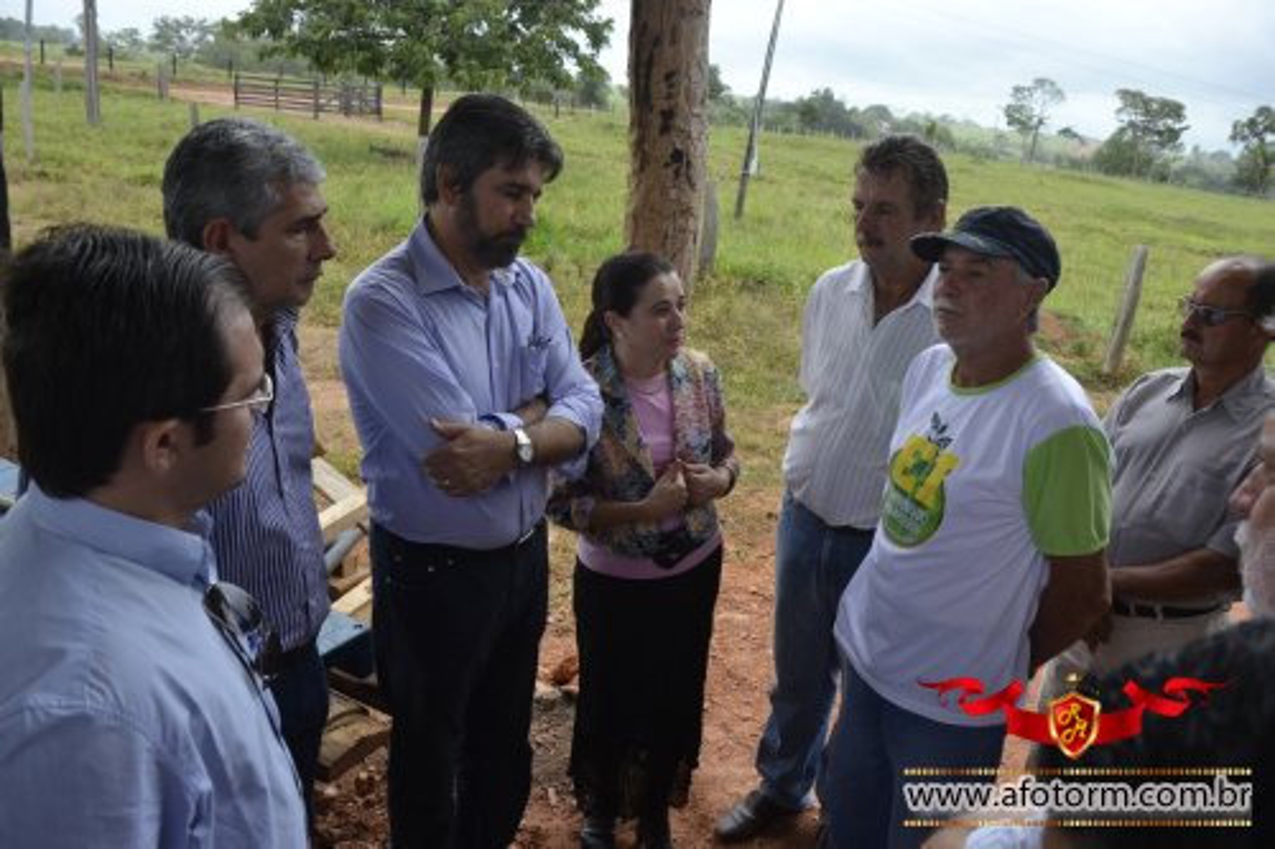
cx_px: 638
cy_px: 424
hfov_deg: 61.9
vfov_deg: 43.6
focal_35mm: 30
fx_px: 1062
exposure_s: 1/160
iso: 100
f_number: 5.6
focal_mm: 20
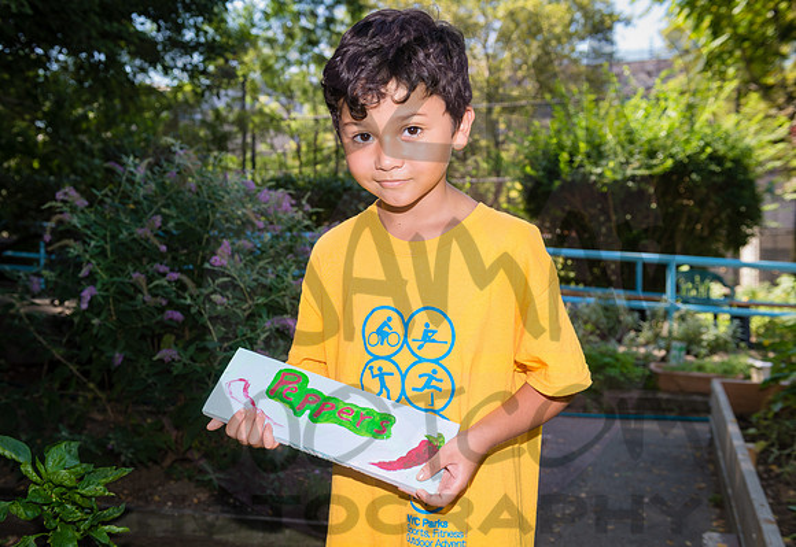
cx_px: 368
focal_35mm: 38
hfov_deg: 49.8
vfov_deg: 35.4
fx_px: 857
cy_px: 286
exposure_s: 1/250
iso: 200
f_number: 5
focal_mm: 36
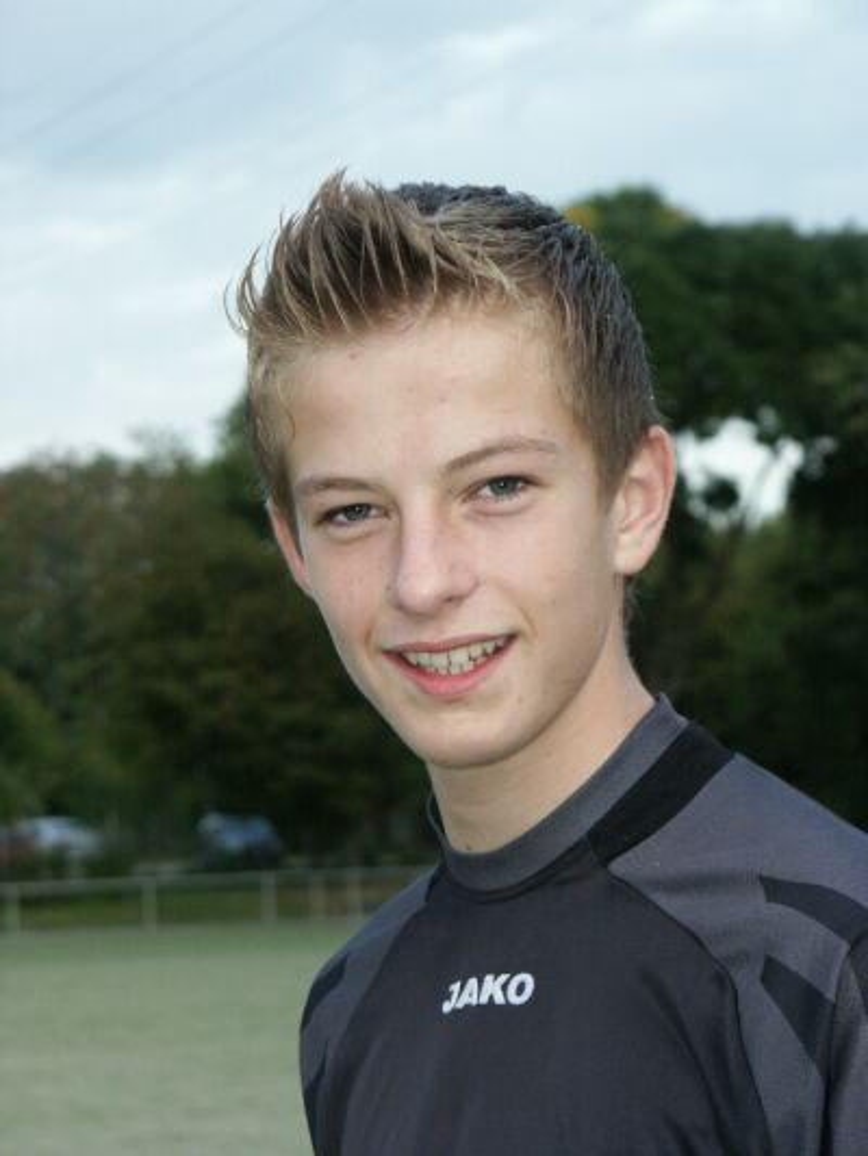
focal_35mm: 137
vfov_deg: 14.4
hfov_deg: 10.8
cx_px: 434
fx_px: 4579
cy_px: 578
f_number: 4.5
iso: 200
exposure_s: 1/350
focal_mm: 34.64
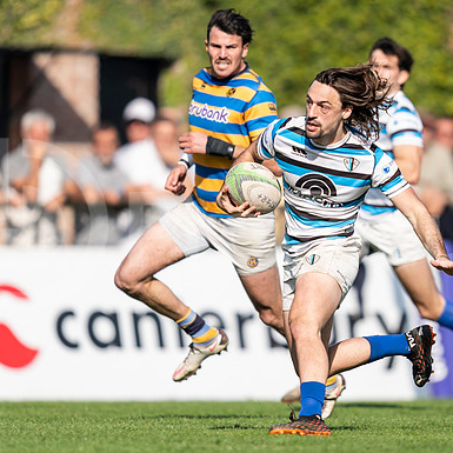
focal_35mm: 878
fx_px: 12999
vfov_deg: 2.0
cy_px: 182
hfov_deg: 2.0
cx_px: 327
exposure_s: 1/1250
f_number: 2.8
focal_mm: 400
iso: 100
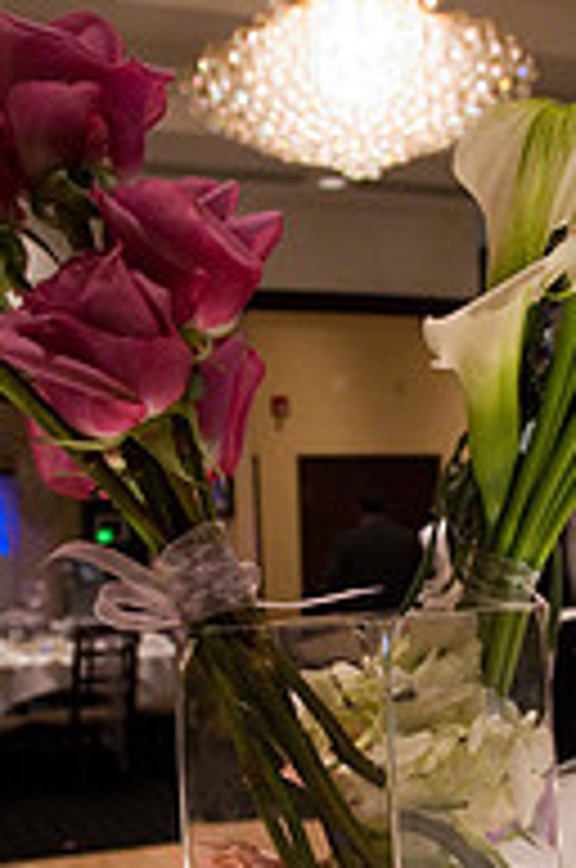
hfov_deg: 27.4
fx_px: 1180
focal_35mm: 49
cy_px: 576
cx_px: 326
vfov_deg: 39.9
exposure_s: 1/13
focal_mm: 14
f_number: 4.5
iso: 1600
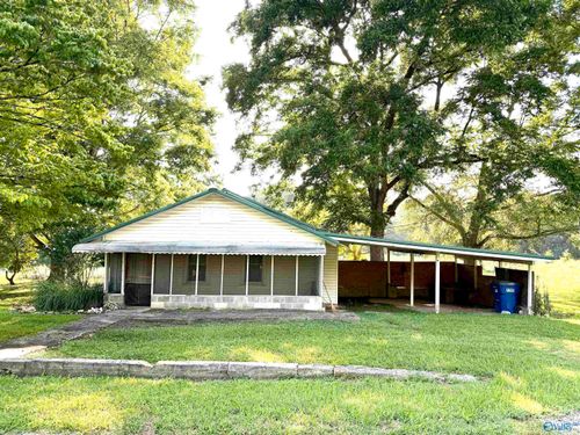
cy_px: 218
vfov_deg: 56.8
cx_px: 290
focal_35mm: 24
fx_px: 402
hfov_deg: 71.6
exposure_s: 1/772
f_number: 1.78
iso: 100
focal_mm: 6.76
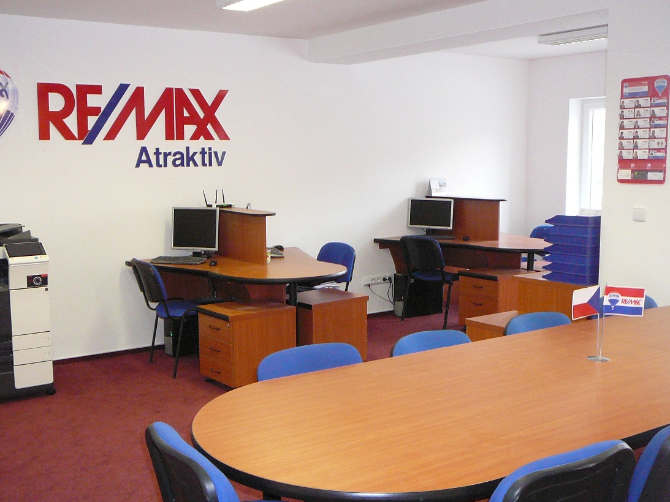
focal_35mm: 41
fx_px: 794
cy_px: 257
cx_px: 300
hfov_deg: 45.7
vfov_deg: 35.1
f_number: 2.8
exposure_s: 1/30
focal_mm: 5.2
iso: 320
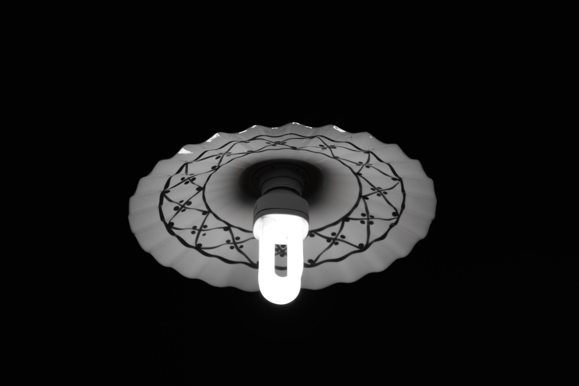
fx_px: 2533
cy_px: 193
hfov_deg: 13.0
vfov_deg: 8.7
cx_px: 290
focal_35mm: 158
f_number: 8
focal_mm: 105
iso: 400
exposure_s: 1/250
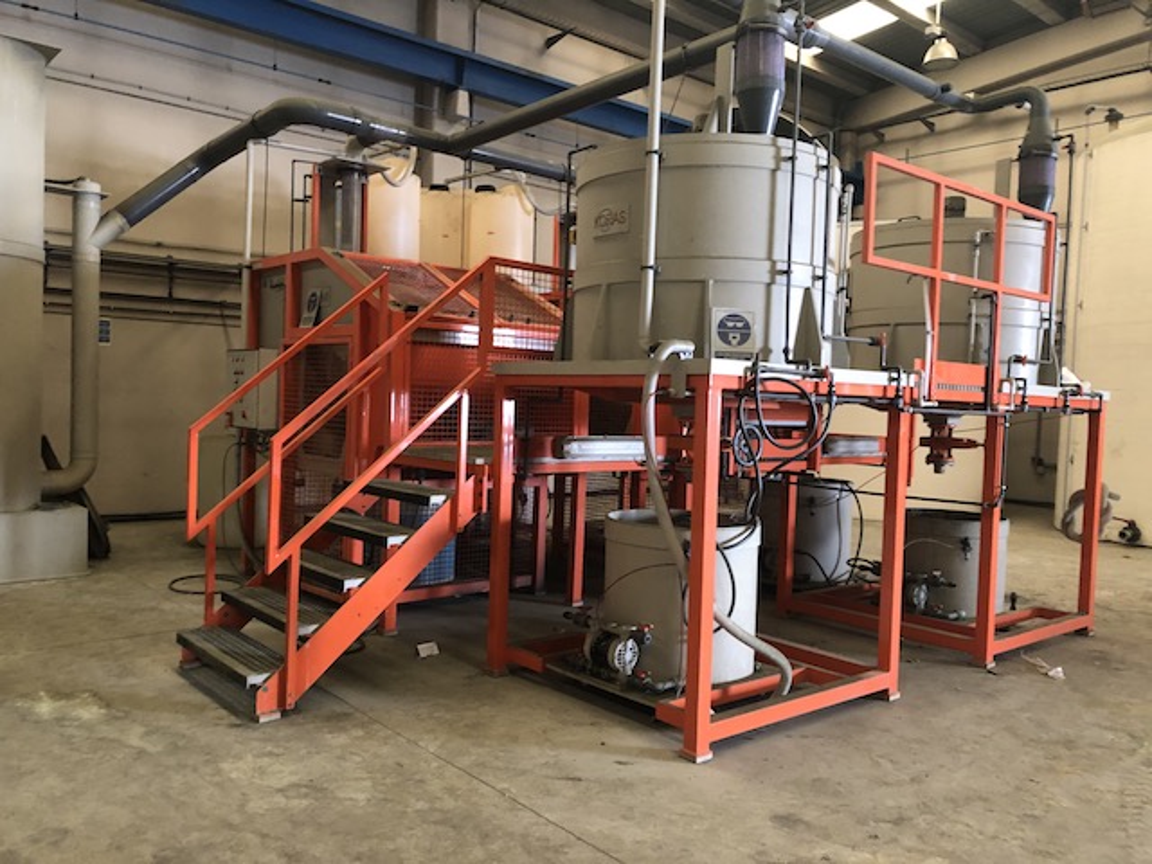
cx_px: 576
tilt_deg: -1.6
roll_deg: -0.7
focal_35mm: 28
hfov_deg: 63.4
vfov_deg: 49.7
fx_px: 932
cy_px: 432
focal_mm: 4
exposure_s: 1/15
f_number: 1.8
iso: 100
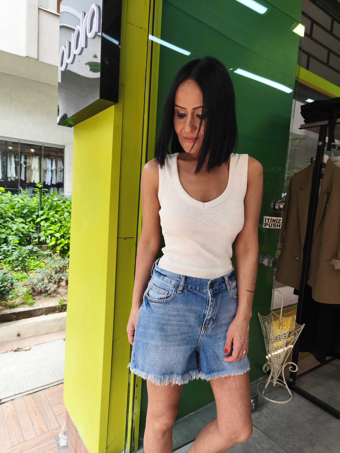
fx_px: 301
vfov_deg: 73.9
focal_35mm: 23
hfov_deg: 58.9
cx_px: 170
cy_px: 226
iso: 80
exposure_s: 1/151
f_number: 1.7
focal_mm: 5.35
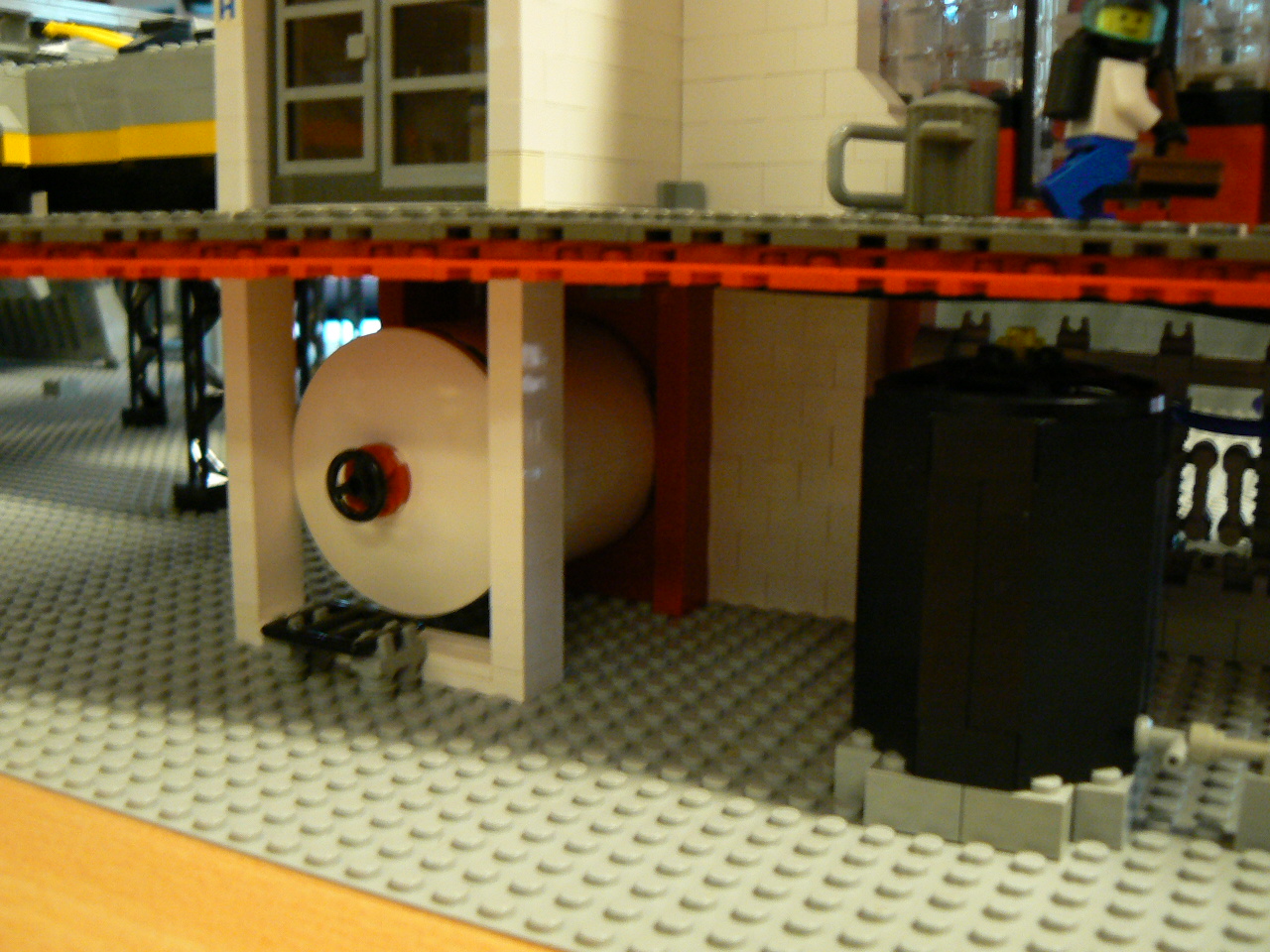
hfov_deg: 51.4
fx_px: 1321
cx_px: 635
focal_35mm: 36
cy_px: 476
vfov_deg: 39.7
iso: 200
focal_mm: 6
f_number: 2.8
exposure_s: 1/6
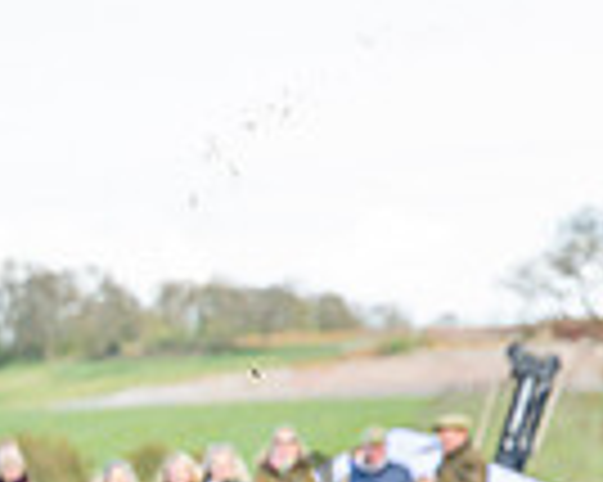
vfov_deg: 4.6
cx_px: 1163
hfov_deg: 5.7
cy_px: 793
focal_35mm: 331
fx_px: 5903
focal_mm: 70
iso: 400
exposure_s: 1/1600
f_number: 2.8
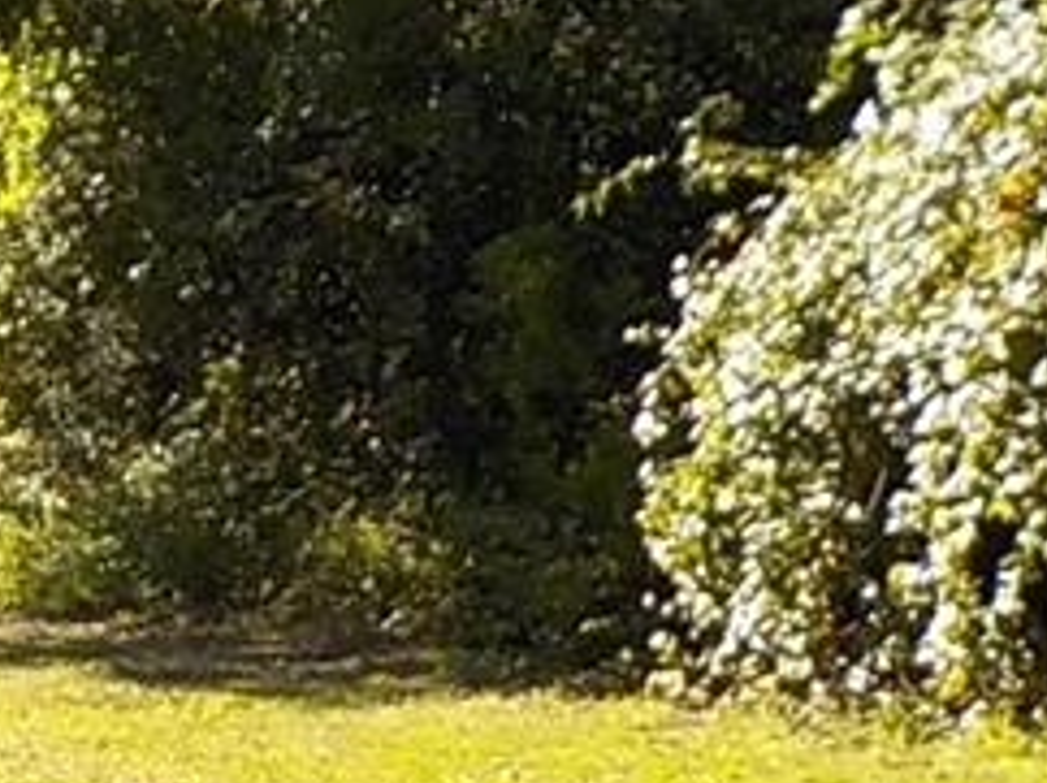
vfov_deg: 11.5
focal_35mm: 127
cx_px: -1108
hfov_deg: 13.2
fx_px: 3837
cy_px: -52
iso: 125
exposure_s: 1/400
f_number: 3.3
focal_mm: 4.1
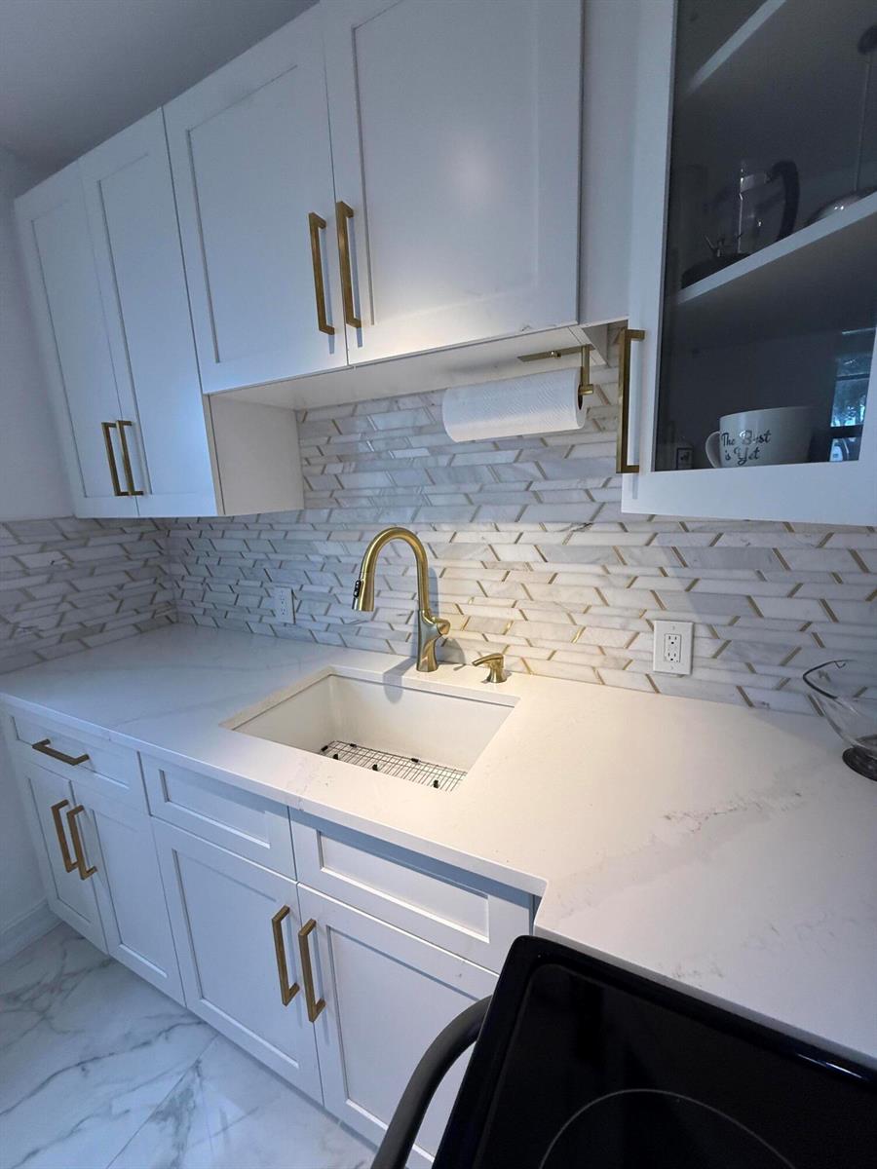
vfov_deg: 102.1
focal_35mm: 14
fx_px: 473
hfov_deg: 85.7
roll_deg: +1.6
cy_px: 584
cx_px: 438
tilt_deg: -10.2
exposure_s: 1/250
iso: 100
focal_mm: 2.22
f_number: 2.2
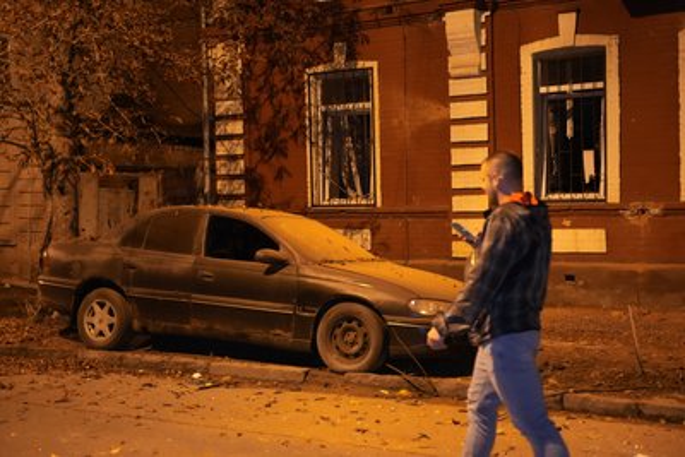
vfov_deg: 28.1
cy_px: 228
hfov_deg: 41.1
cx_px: 342
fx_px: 914
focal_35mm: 48
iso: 12800
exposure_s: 1/100
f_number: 2.8
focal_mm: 48
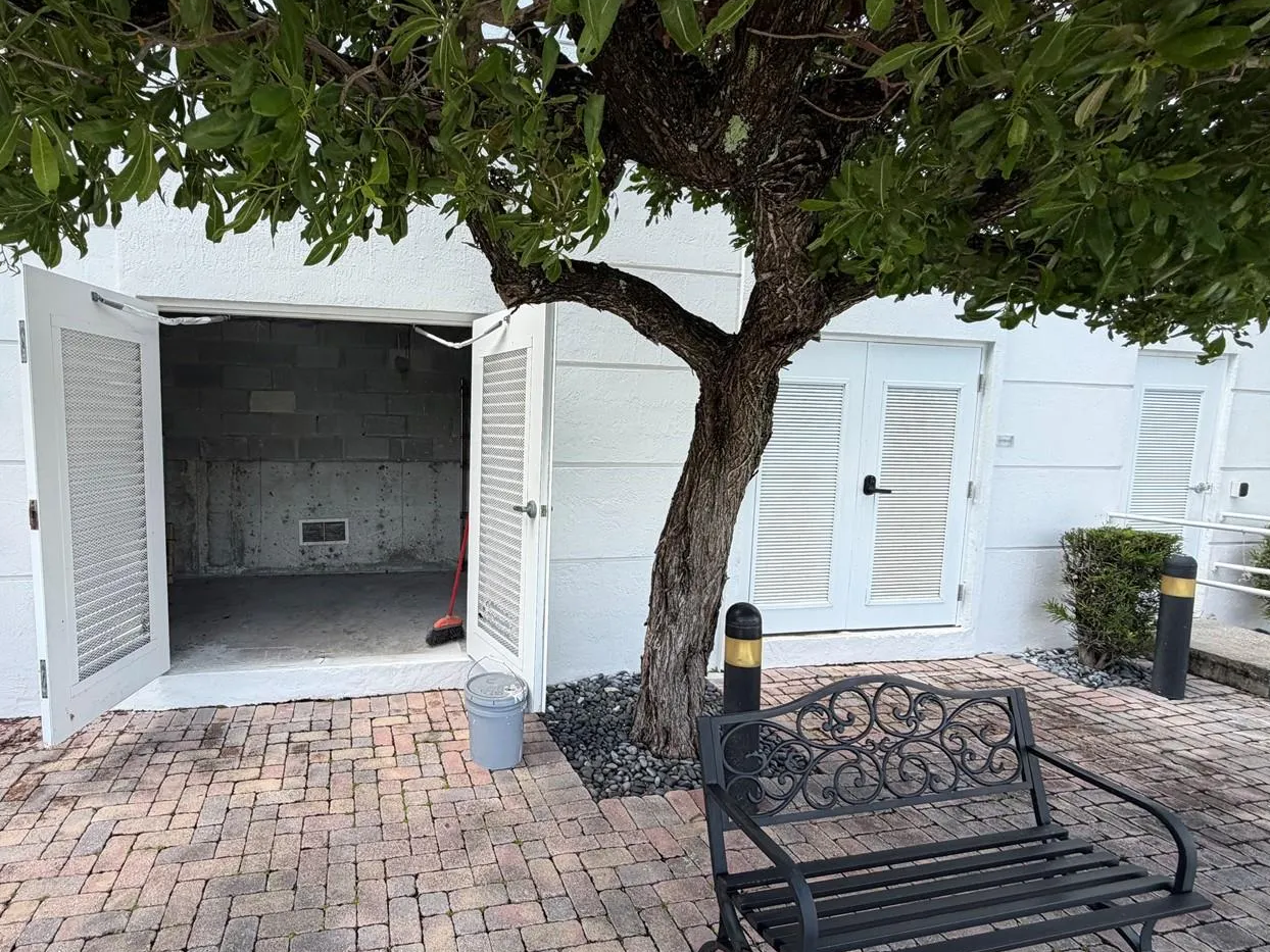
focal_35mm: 18
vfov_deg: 71.6
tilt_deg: -5.7
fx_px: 660
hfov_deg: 86.3
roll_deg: -1.2
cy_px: 489
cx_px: 490
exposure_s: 1/502
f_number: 2.2
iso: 50
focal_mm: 2.22
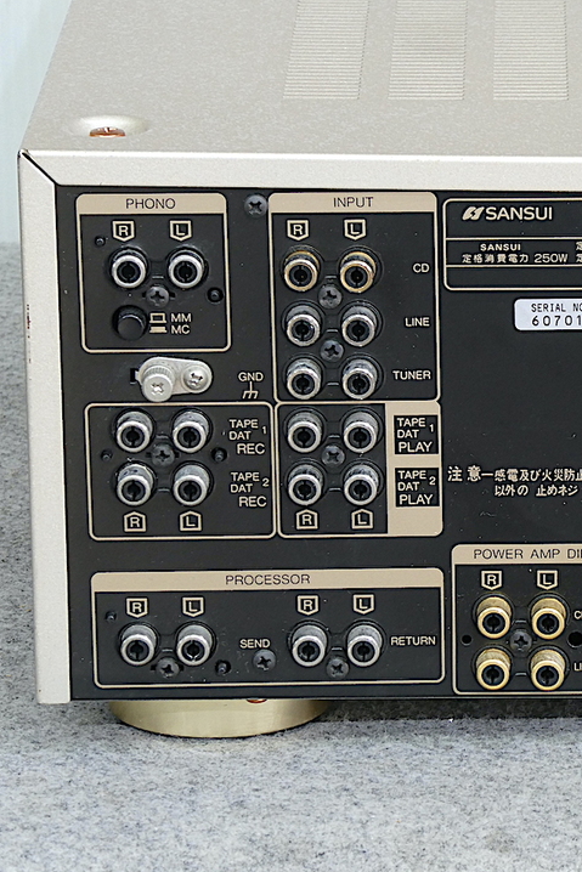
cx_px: 508
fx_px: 5090
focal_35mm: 210
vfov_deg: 9.8
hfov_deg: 6.5
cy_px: 436
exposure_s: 1/5
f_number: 5.4
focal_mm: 27.1
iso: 200
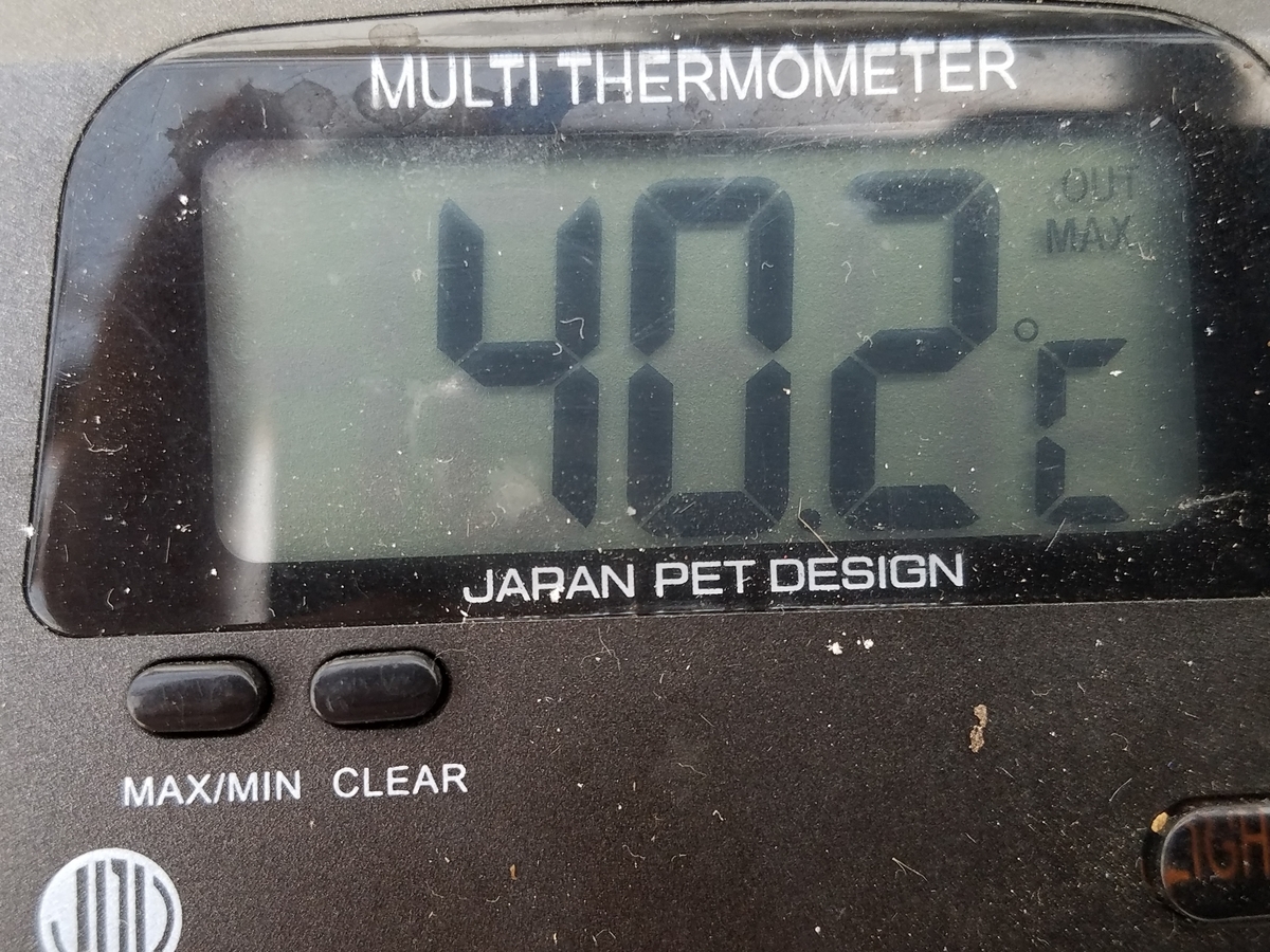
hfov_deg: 67.3
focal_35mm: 26
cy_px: 476
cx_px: 635
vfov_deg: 53.1
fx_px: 954
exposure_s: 1/100
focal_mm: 4.2
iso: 100
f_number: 1.7
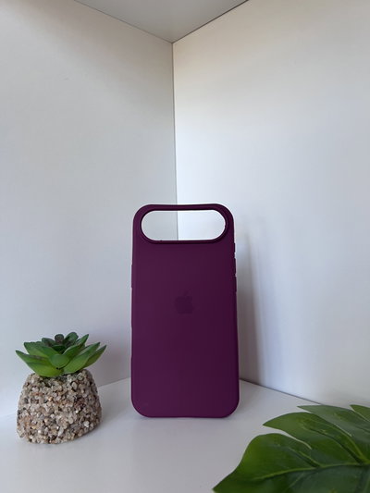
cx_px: 185
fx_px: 370
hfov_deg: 53.1
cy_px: 246
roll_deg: +3.2
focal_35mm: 26
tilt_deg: -1.4
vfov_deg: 67.3
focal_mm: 5.7
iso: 125
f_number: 1.5
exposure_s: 1/90
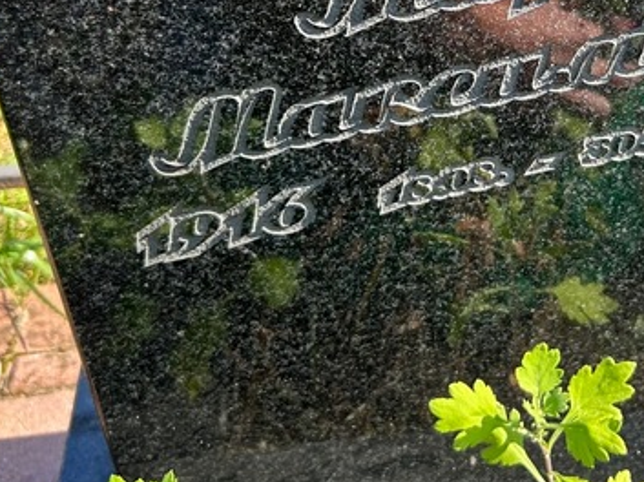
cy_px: 29
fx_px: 1097
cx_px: 500
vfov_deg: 23.9
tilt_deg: -35.1
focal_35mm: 59
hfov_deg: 32.0
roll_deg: -0.7
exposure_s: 1/290
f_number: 1.5
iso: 50
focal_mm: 5.7
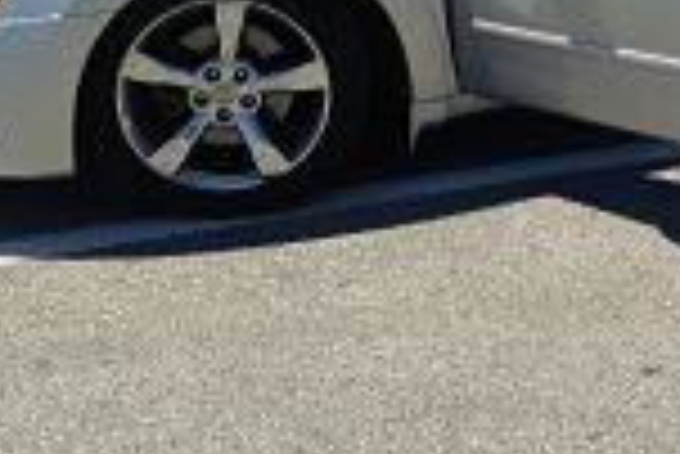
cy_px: -67
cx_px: 671
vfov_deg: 14.6
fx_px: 1721
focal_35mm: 91
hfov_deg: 21.6
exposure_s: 1/1391
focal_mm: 4.13
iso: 50
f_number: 2.4
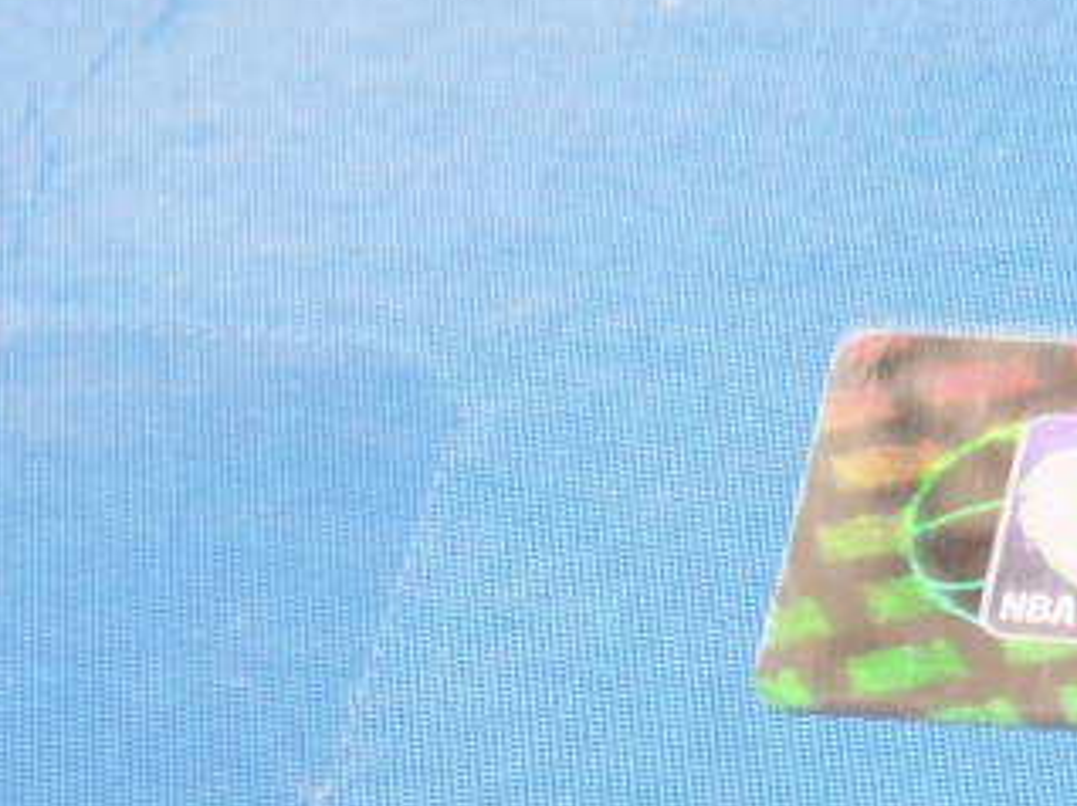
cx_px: 781
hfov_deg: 12.6
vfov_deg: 9.4
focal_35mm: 156
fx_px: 4850
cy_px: 799
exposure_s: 1/30
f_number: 8
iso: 64
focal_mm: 10.28
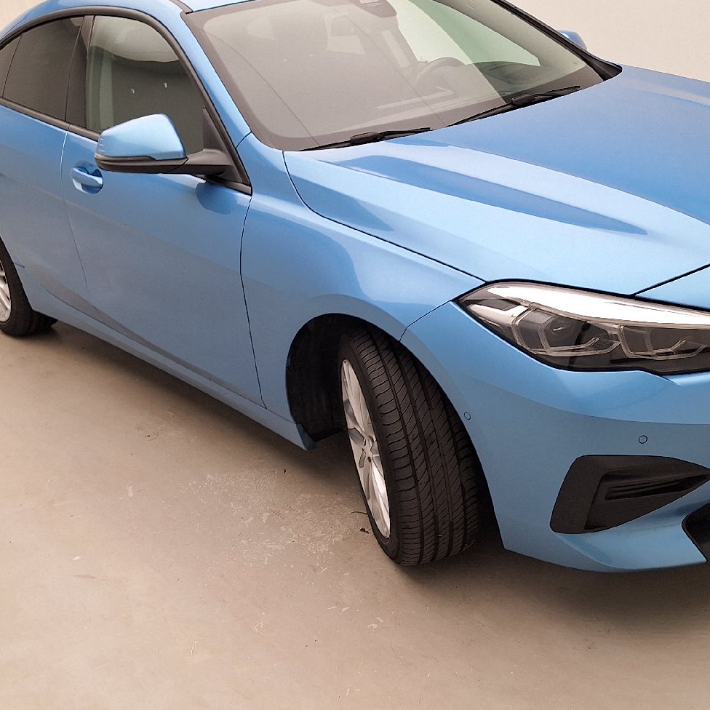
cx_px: 383
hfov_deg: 41.8
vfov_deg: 41.8
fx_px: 928
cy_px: 375
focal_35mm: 40
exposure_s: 1/100
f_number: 1.8
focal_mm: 5.54
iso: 50
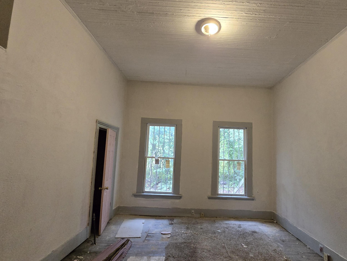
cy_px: 136
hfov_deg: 94.2
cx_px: 191
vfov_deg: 78.1
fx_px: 160
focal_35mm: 16
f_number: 2.2
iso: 640
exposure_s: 1/60
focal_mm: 2.2
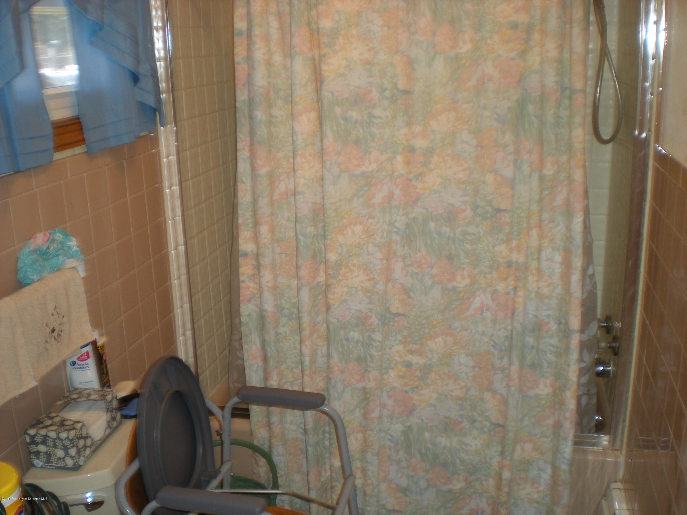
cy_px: 258
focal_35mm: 38
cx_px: 344
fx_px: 754
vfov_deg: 37.7
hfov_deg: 49.0
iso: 79
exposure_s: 1/30
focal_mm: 6.3
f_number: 3.1
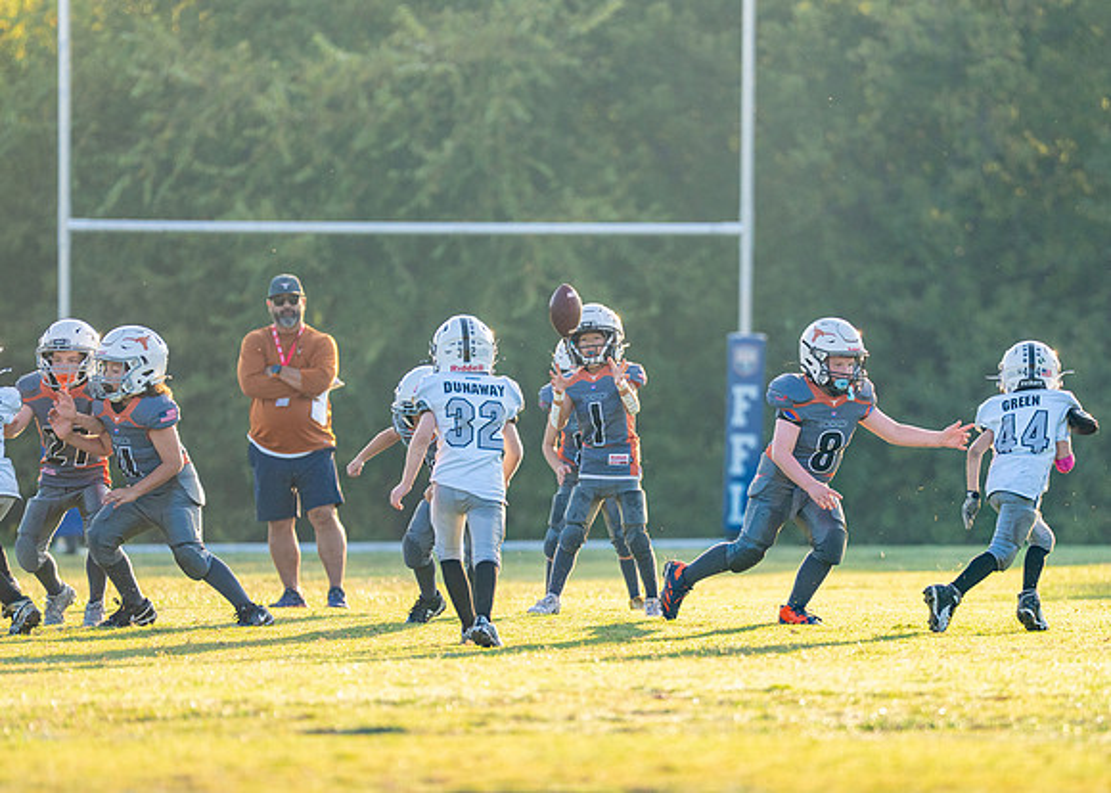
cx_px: 653
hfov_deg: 6.9
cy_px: 475
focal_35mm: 293
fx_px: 9249
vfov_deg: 4.9
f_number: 2.8
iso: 500
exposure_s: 1/2500
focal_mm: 200
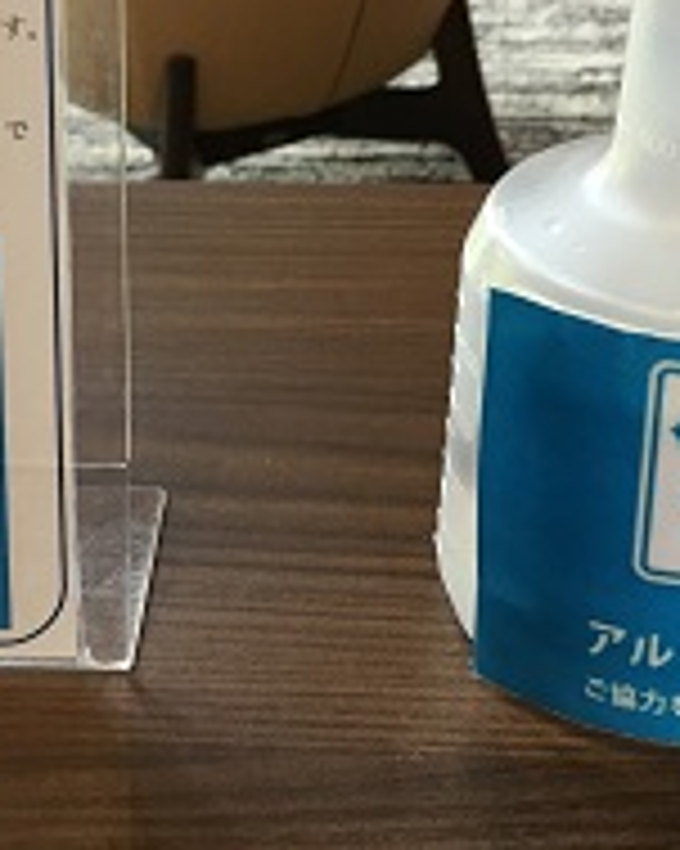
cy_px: 254
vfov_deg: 23.4
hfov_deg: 18.9
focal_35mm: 81
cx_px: 360
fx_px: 2039
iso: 40
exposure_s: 1/30
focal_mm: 4.15
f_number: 2.2
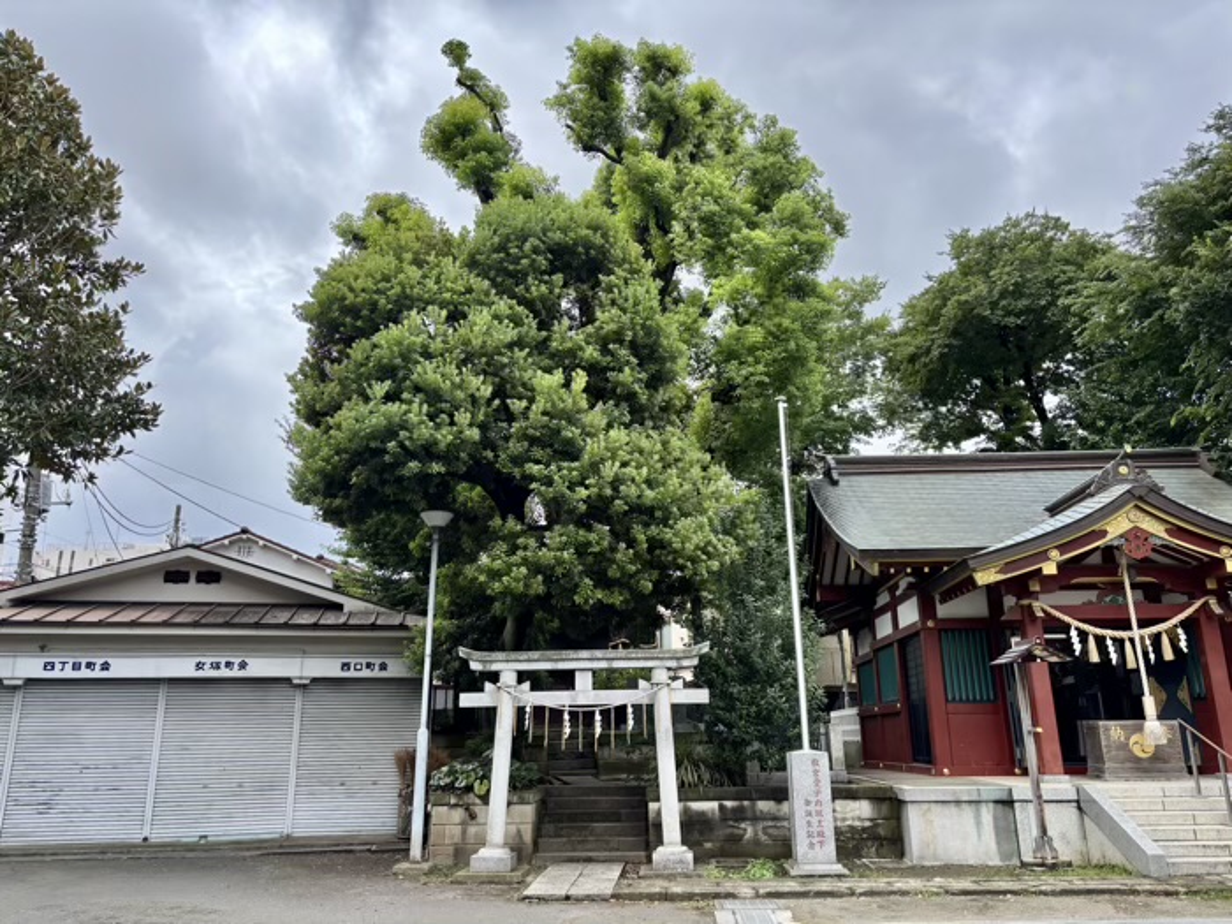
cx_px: 616
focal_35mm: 26
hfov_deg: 67.3
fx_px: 925
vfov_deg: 53.1
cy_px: 462
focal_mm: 5.96
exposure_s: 1/1381
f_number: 1.6
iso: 50
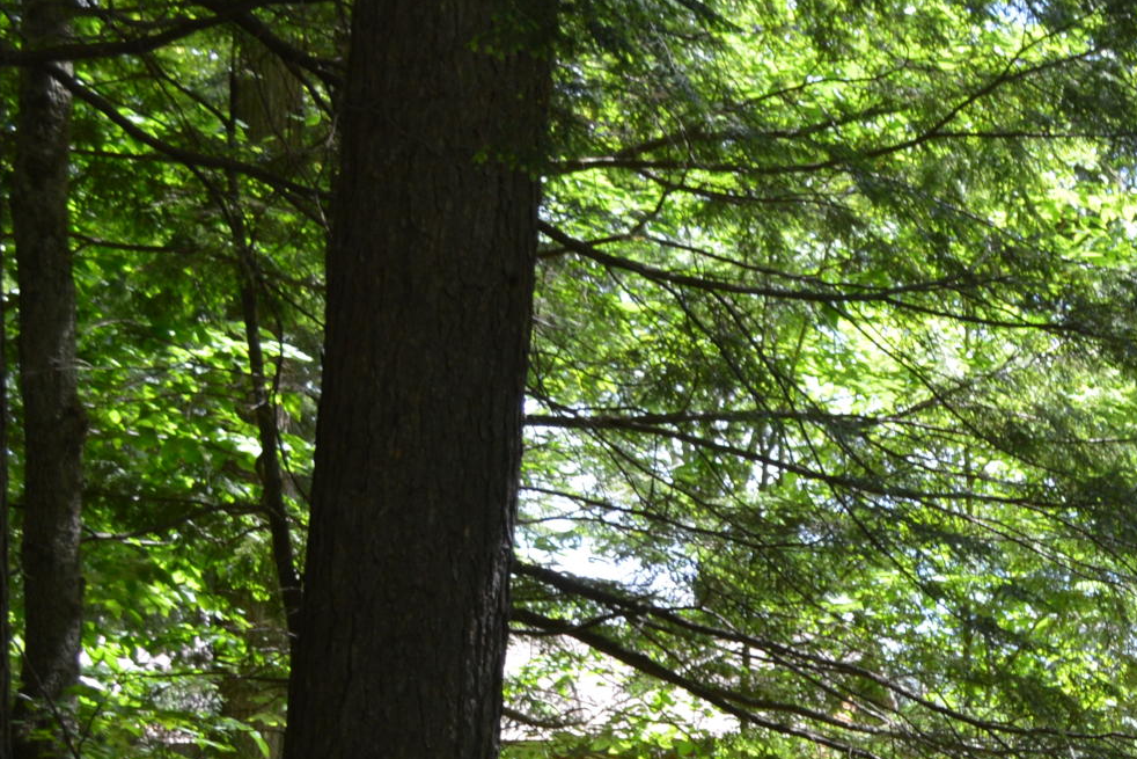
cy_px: 920
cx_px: 1366
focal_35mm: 119
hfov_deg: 16.5
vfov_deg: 11.3
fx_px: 3759
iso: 250
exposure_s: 1/125
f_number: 5.6
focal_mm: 26
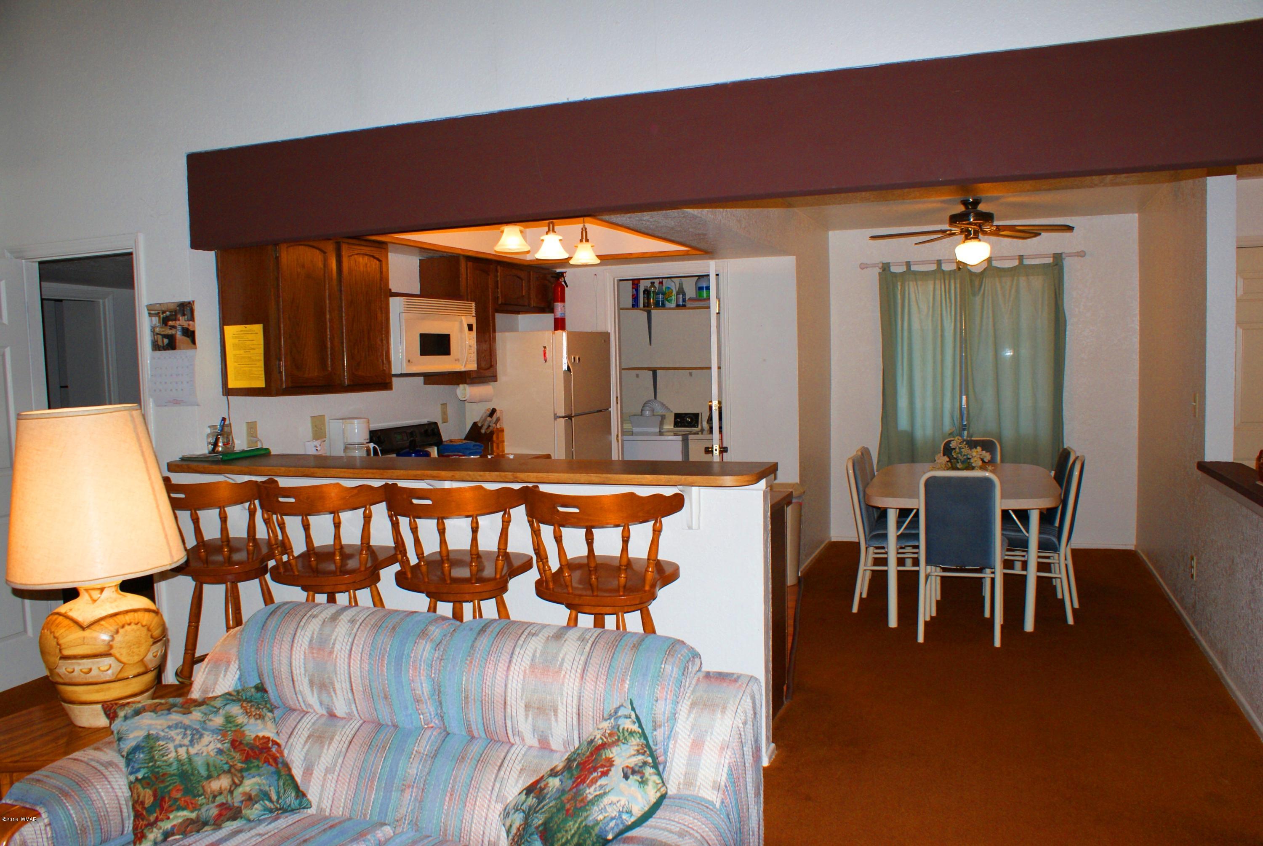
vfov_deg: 48.0
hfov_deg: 67.3
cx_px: 632
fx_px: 948
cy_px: 423
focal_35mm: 27
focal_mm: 18
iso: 400
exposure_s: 1/60
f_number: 5.6
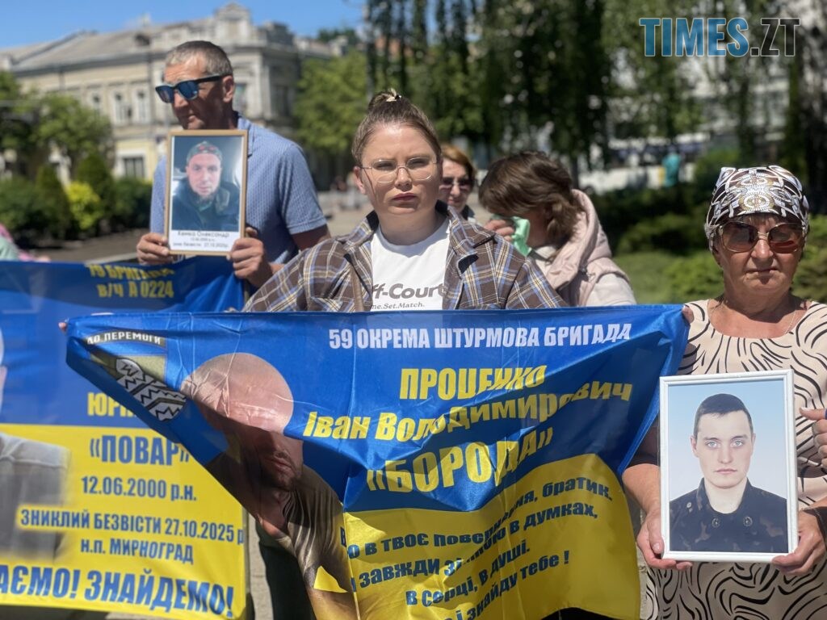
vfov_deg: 28.0
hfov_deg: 36.8
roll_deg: +2.7
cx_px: 414
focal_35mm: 52
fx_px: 1242
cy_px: 310
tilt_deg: -4.0
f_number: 2
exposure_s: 1/4348
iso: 32
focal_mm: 6
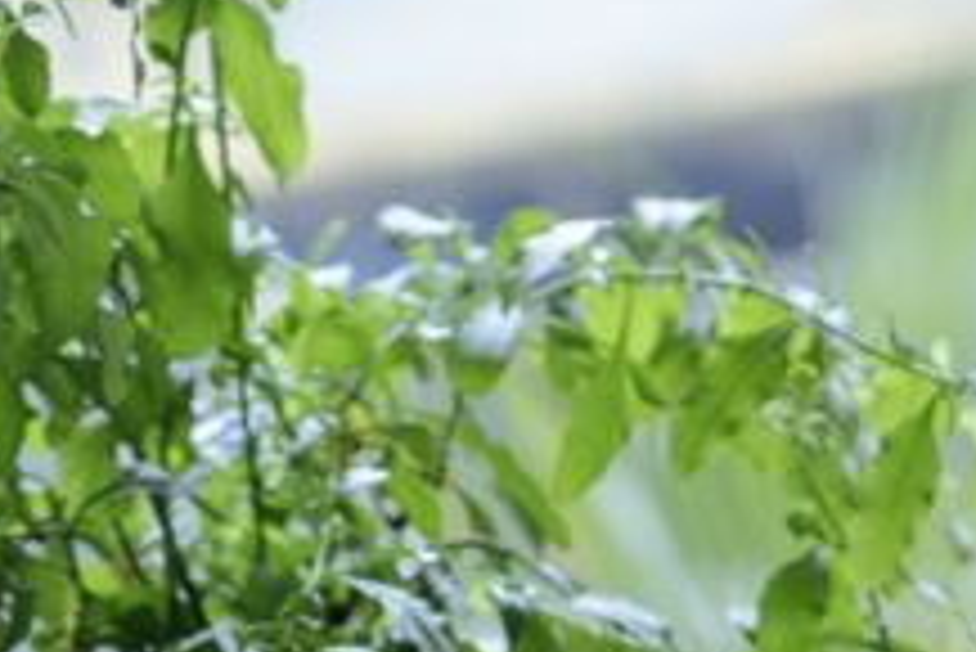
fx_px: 10499
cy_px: 1695
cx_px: 391
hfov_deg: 5.3
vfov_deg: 3.5
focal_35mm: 387
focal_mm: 70
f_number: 2.8
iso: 800
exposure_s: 1/250
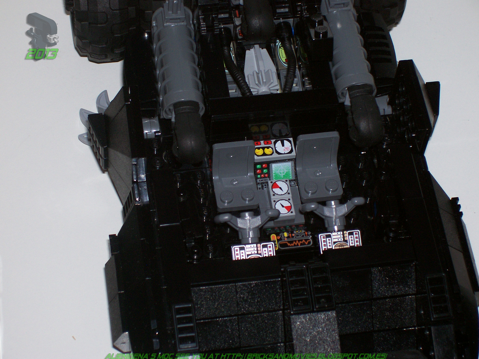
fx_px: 1411
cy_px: 180
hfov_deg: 19.3
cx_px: 240
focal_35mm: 102
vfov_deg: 14.5
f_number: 4.6
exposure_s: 1/89.8
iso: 80
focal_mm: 16.8
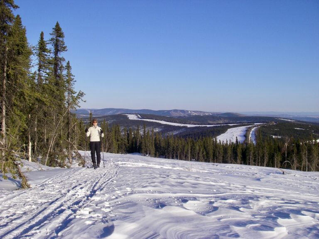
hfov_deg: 49.0
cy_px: 120
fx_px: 350
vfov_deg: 37.7
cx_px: 160
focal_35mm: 38
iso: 64
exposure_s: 1/250
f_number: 6.6
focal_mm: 6.3
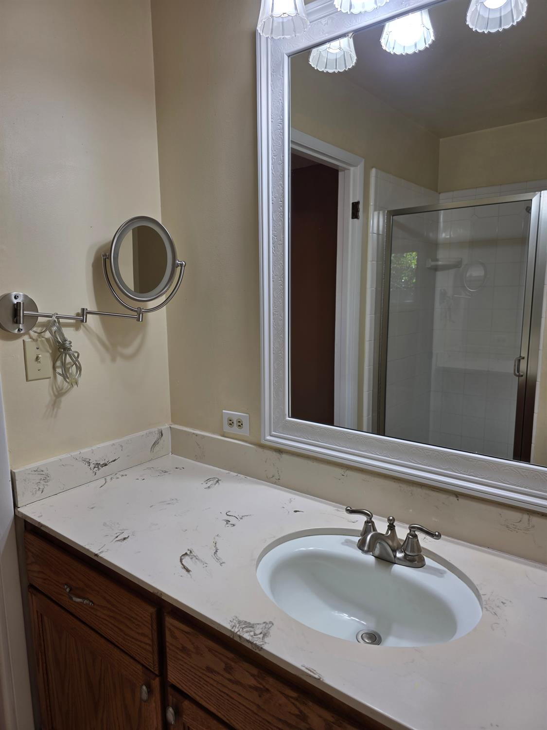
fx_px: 485
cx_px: 274
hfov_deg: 58.9
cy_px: 365
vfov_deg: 73.9
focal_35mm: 23
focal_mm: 6.3
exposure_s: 1/120
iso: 16
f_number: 1.7
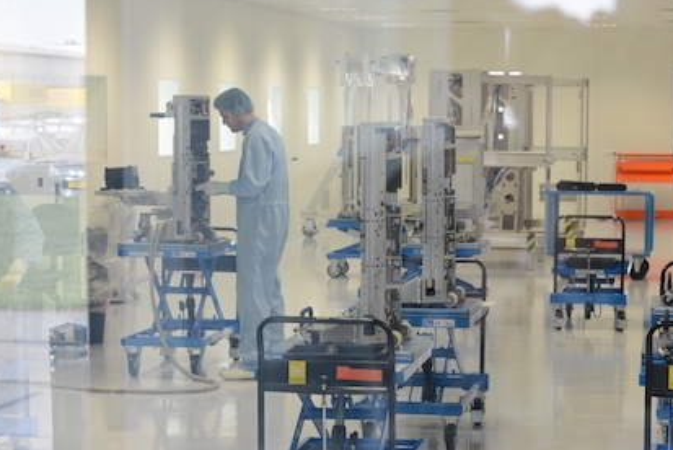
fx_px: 1927
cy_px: 267
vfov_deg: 13.3
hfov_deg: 19.8
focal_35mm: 103
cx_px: 398
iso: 1000
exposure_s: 1/60
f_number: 8
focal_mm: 85
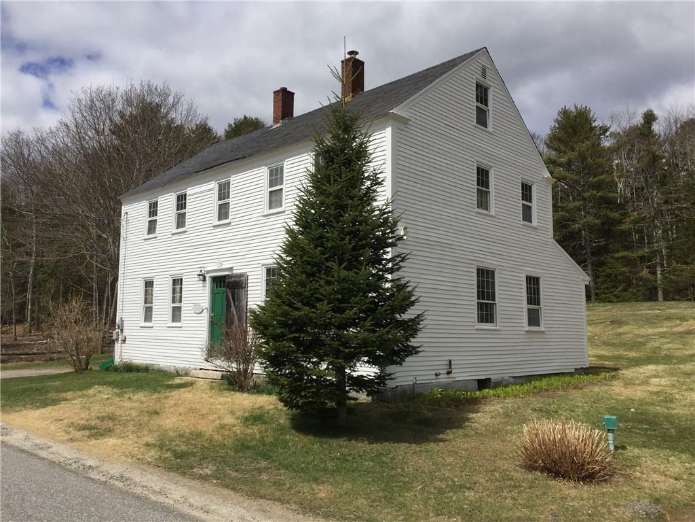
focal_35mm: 29
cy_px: 261
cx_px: 348
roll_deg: -1.8
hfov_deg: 61.7
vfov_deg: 48.2
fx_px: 582
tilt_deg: +9.3
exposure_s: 1/5650
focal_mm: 4.15
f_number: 2.2
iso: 32
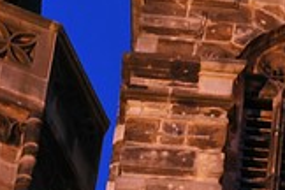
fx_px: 3301
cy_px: -124
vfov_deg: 3.3
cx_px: 514
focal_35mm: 417
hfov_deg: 4.9
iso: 100
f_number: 10
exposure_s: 6
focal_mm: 44
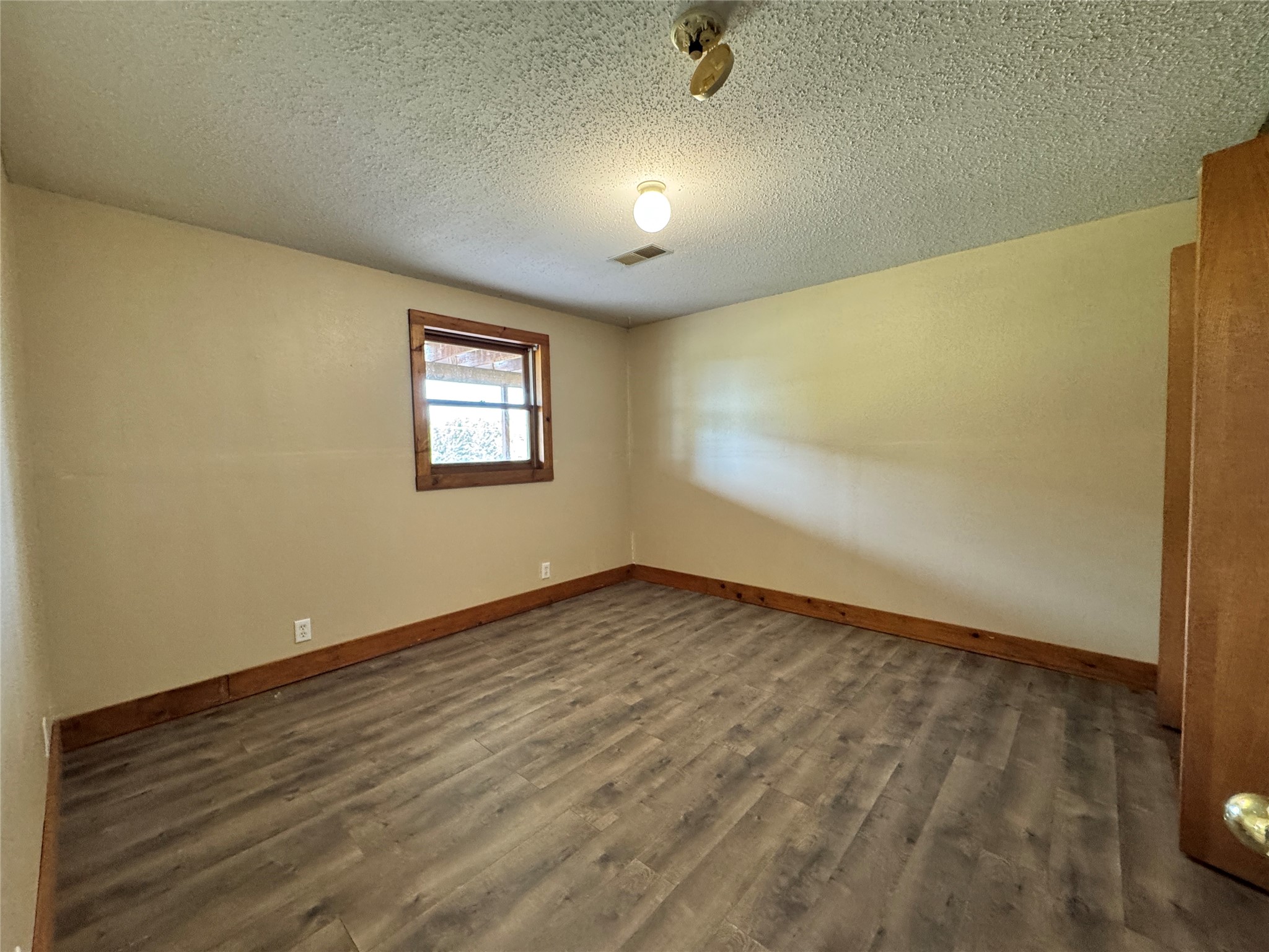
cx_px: 634
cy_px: 476
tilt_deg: -3.5
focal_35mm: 14
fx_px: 513
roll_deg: +1.1
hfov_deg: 102.1
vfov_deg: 85.7
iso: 400
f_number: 2.2
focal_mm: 2.22
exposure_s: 1/60
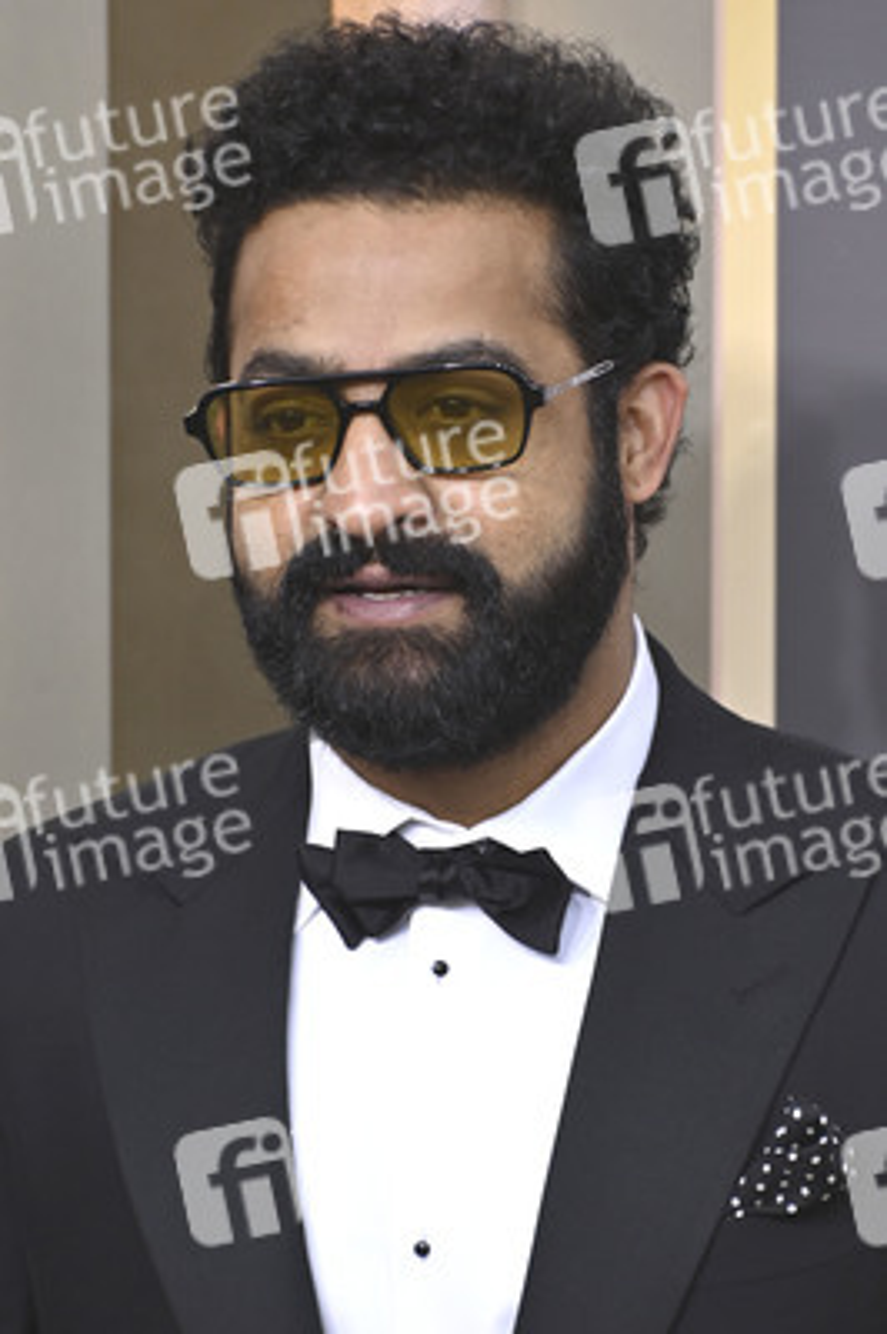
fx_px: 11106
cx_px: 444
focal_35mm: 300
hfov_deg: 4.6
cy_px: 667
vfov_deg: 6.9
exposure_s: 1/640
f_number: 8
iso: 800
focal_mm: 300
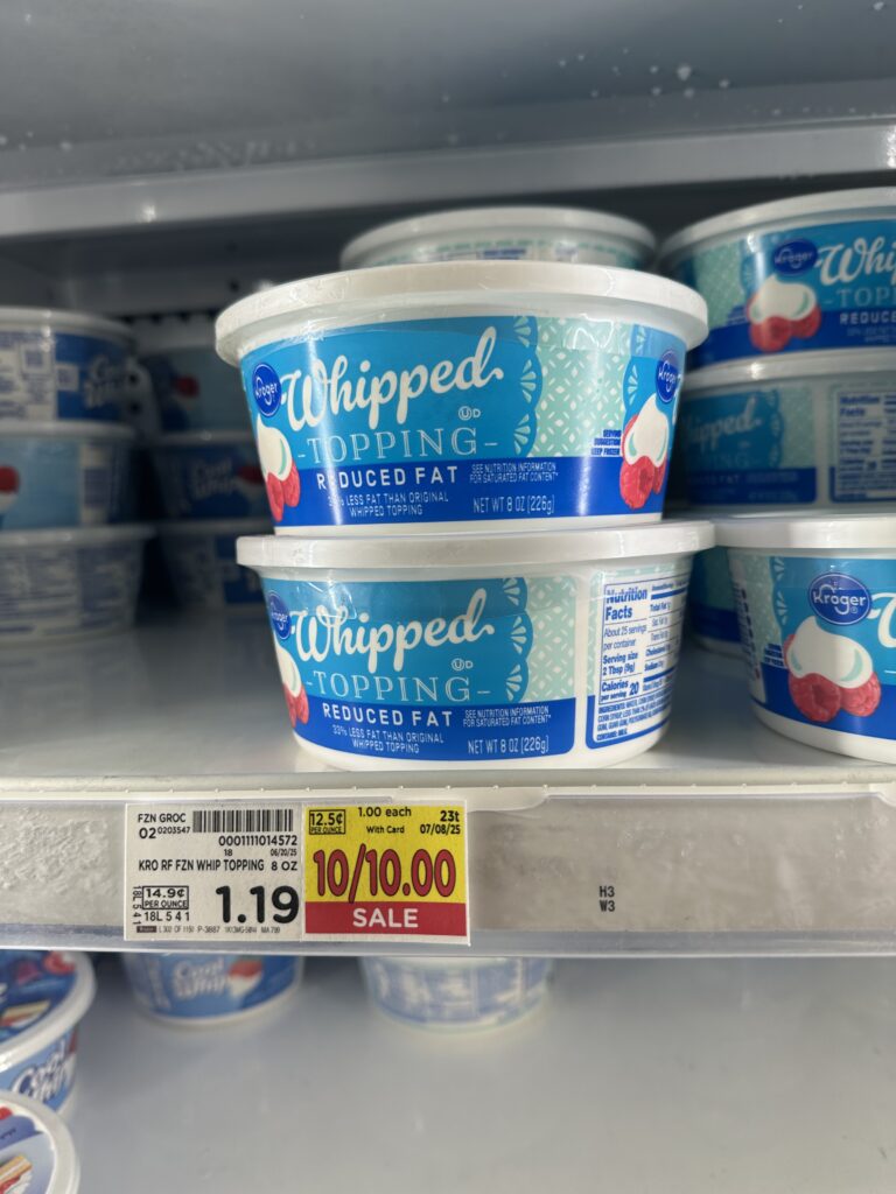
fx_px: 828
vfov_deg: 71.6
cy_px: 597
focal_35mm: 24
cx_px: 448
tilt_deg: -8.0
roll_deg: +1.1
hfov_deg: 56.8
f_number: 1.78
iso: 64
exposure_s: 1/177
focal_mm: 6.86
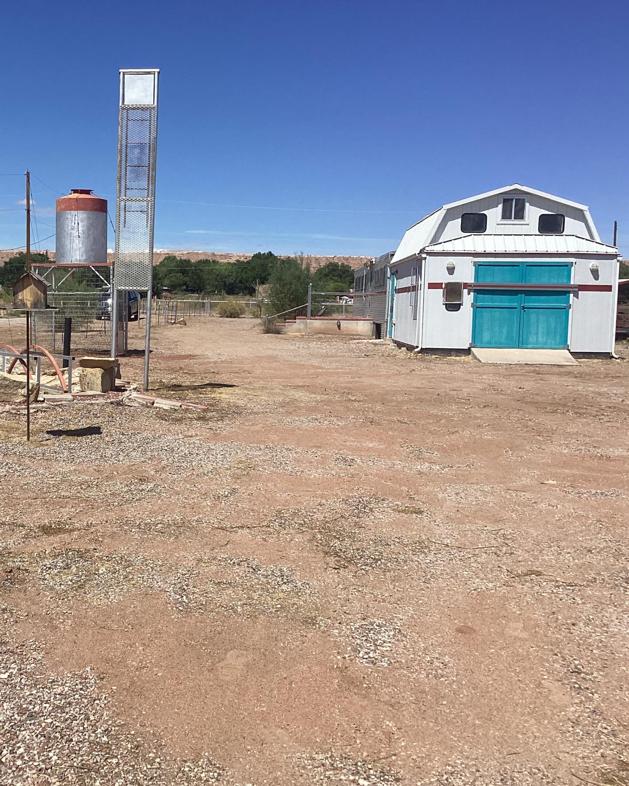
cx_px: 127
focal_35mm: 42
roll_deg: -1.5
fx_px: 977
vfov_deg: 43.8
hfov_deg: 34.6
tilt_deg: -5.3
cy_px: 388
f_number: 2.4
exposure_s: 1/2262
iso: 25
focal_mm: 3.3
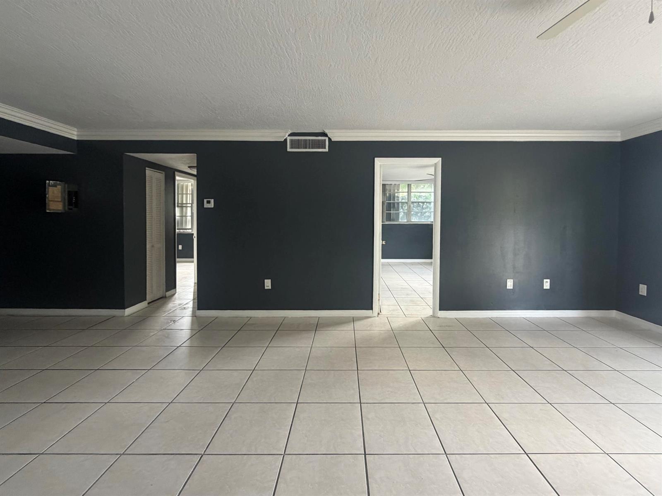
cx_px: 331
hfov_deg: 102.1
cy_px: 248
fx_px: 268
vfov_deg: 85.6
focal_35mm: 14
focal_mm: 2.22
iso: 320
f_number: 2.2
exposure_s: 1/108
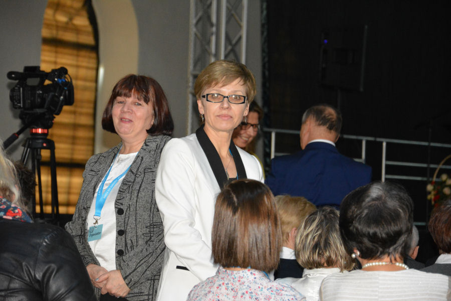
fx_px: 1973
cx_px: 226
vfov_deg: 8.7
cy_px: 150
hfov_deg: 13.0
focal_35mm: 158
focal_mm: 105
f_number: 5.6
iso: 3200
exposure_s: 1/60
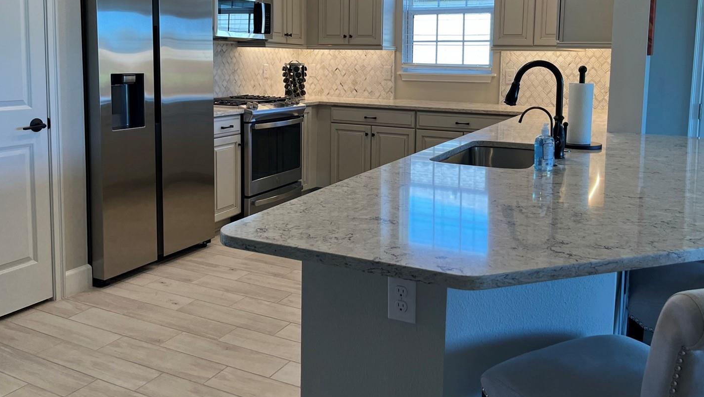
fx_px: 597
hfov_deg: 61.0
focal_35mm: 32
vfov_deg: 36.2
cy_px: 120
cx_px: 372
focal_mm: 5.1
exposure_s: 1/120
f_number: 1.6
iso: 50
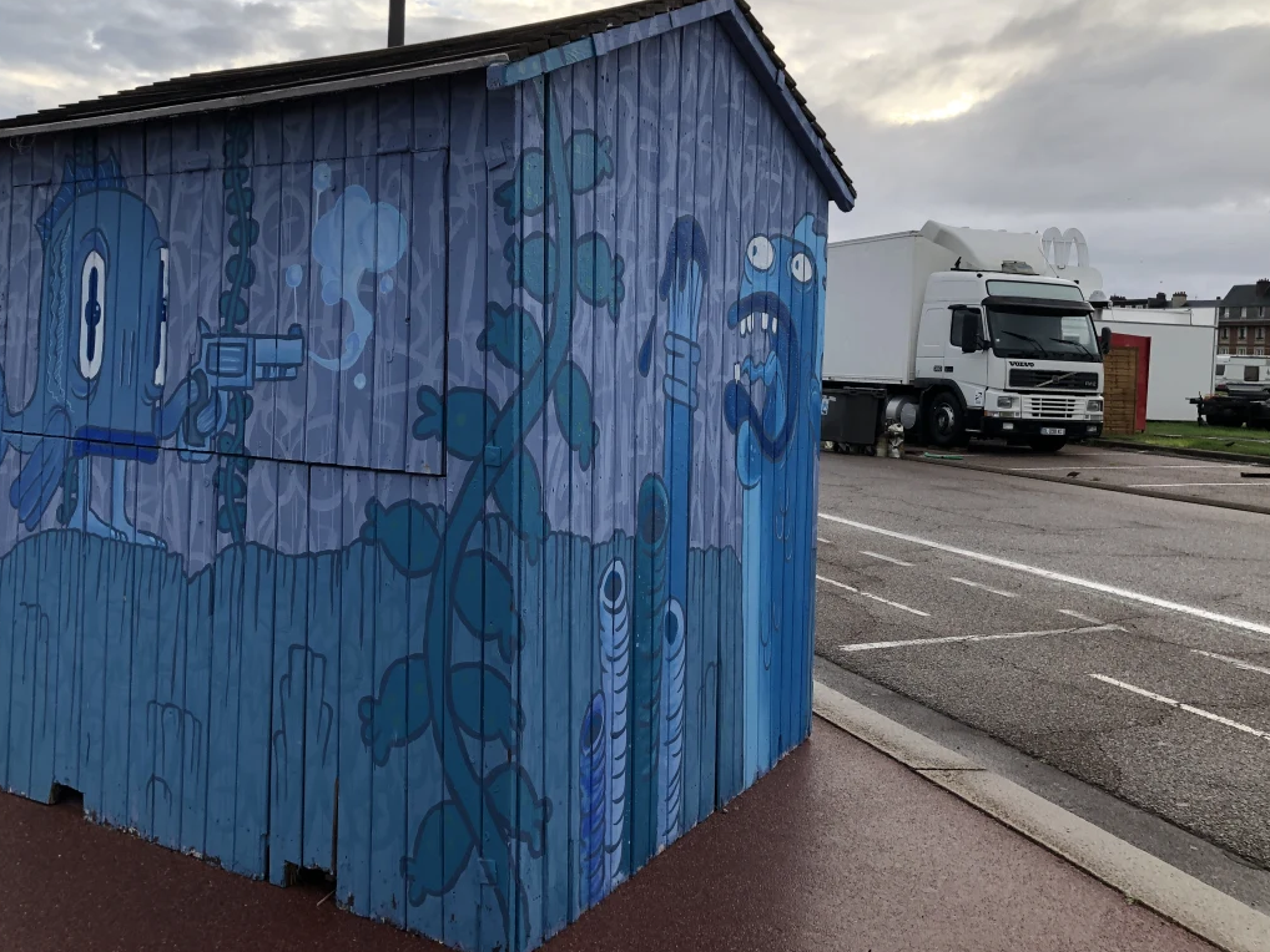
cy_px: 394
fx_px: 1211
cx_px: 570
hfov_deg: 55.2
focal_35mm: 33
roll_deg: -1.8
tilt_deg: -0.8
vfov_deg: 42.8
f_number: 1.8
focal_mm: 4
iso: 20
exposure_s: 1/340
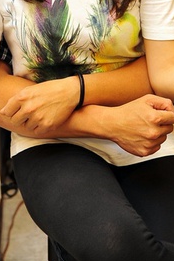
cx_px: 94
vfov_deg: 14.6
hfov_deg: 9.9
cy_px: -12
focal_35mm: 138
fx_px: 1000
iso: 500
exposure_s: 1/50
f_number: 4
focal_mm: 40
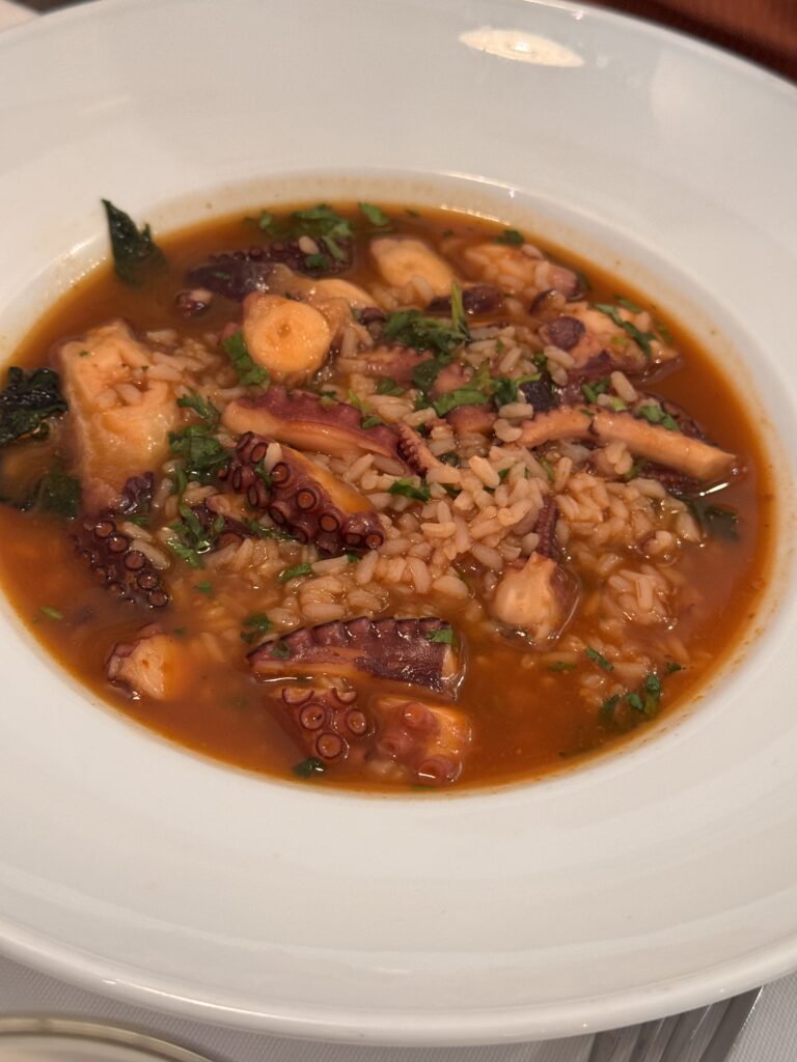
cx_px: 398
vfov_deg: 39.7
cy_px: 531
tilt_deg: -48.6
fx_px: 1474
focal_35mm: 48
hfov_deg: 30.3
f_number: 1.78
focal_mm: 6.76
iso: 160
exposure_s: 1/50
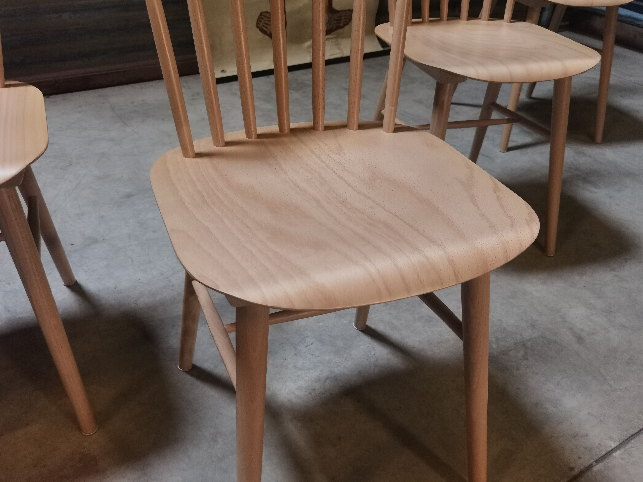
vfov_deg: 45.4
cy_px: 241
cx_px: 322
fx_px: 576
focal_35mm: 31
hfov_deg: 58.4
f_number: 1.9
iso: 160
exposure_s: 1/100
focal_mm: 6.71
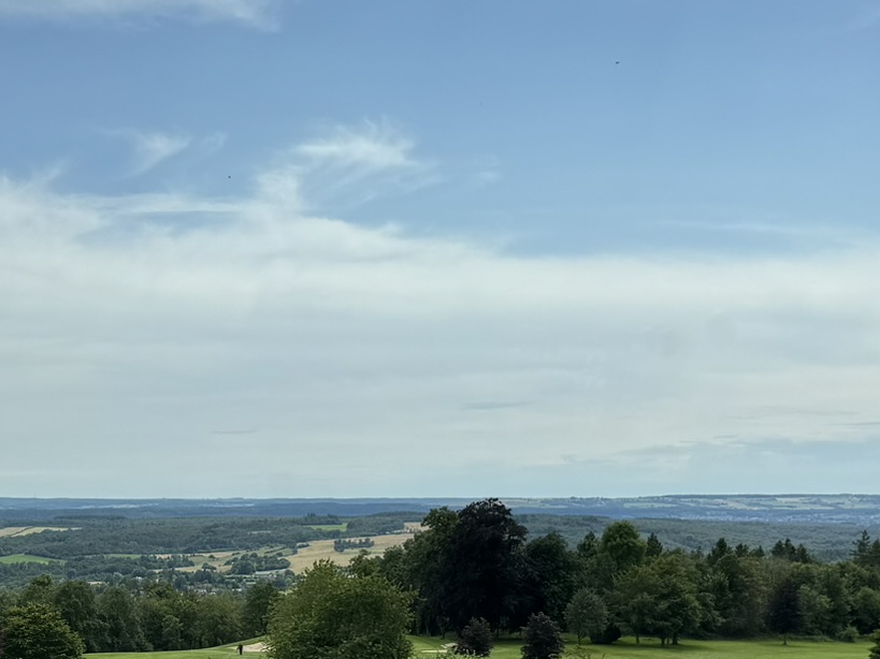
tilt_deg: -6.1
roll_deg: +0.3
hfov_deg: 30.7
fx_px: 1525
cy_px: 682
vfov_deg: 23.3
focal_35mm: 60
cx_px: 87
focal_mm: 6.76
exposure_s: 1/5814
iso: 80
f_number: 1.78
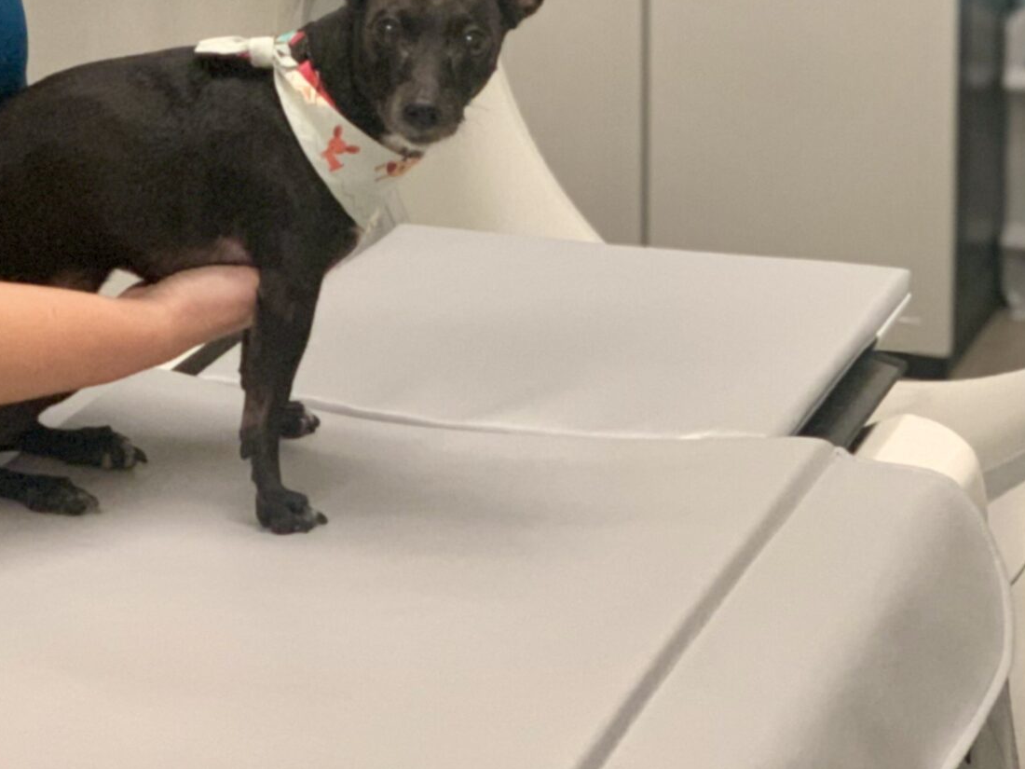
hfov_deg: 16.3
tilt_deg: -10.8
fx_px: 3583
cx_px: 426
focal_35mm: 121
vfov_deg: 12.0
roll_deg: +0.2
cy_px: -122
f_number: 2.4
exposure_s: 1/60
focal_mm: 6
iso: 200
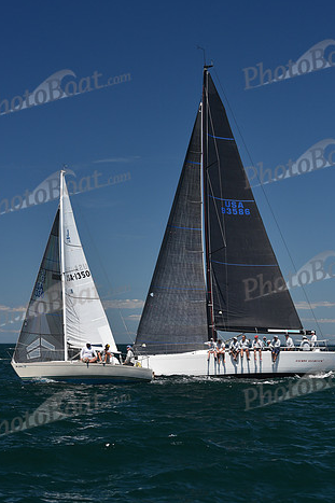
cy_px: 233
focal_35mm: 87
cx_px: 187
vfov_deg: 23.4
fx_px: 1215
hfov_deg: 15.7
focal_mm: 70
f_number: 6.3
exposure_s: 1/800
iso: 250
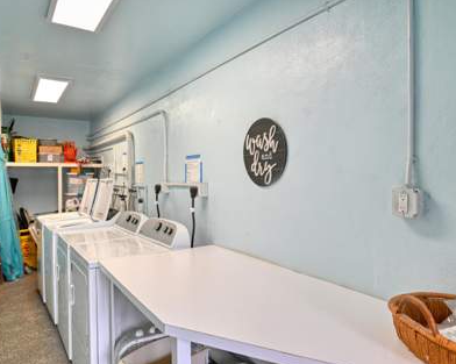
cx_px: 262
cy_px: 183
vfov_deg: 59.6
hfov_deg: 70.9
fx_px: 318
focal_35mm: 24
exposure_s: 1/15
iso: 160
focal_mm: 20.5
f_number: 7.1
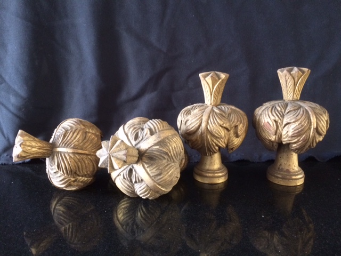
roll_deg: +1.4
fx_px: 286
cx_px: 170
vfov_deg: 48.2
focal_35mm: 29
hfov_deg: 61.7
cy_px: 128
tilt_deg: -14.0
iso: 320
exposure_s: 1/25
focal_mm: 4.15
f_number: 2.2
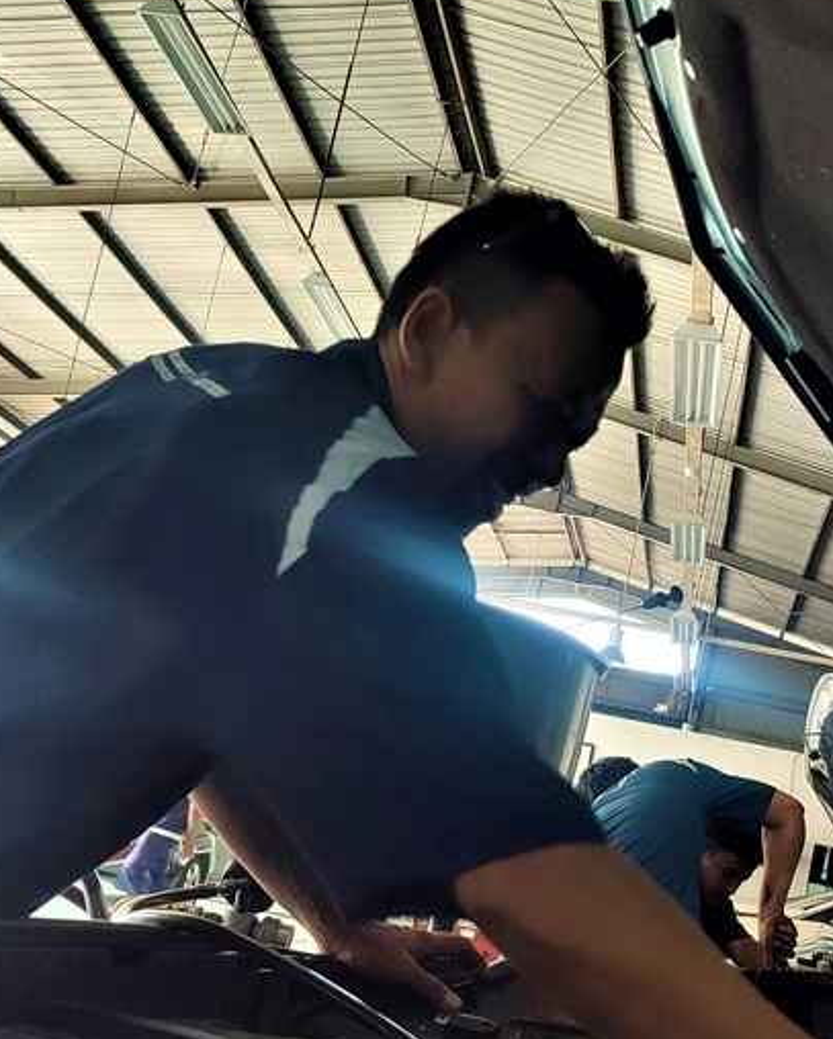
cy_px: 638
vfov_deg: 38.6
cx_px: 452
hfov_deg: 31.5
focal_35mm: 48
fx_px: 1478
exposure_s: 1/33
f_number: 1.9
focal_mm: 6.04
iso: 75
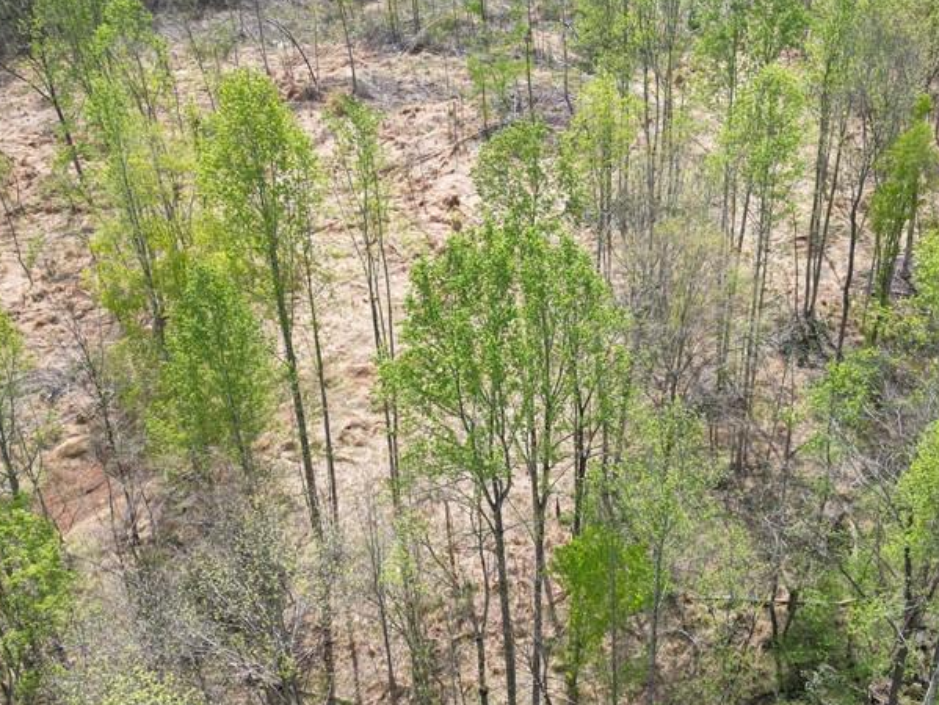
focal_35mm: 41
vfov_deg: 35.0
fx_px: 1113
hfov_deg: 45.2
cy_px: 445
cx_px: 604
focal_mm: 6.72
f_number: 1.7
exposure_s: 1/1250
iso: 100
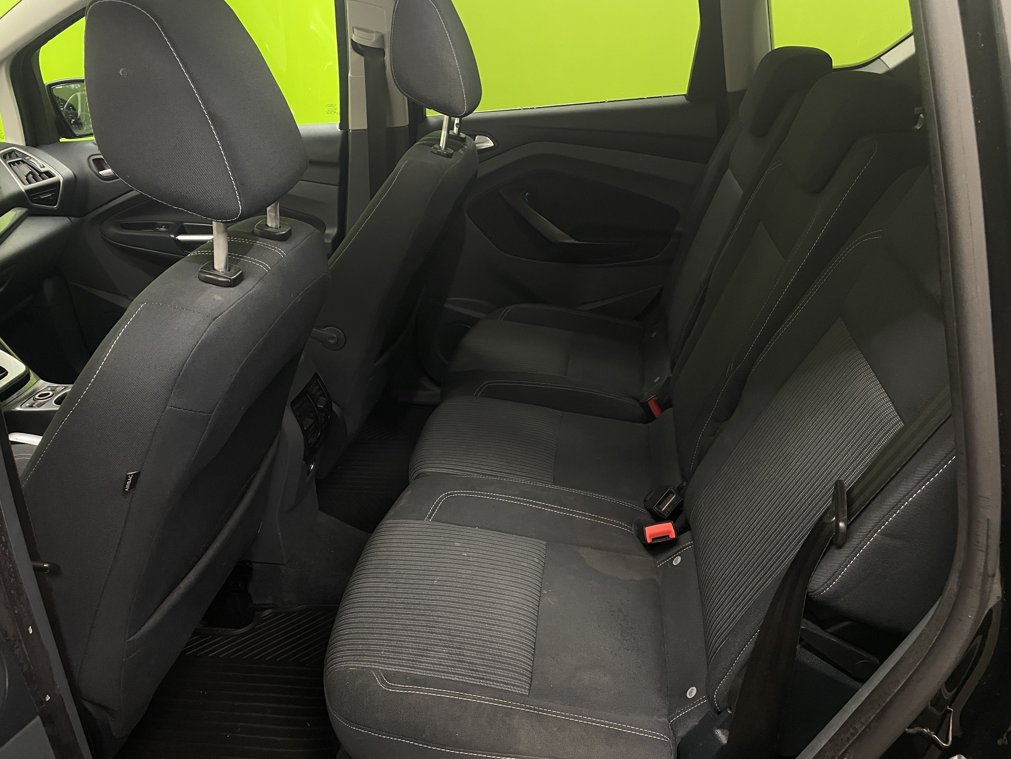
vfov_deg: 53.1
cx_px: 506
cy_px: 380
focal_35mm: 26
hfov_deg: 67.3
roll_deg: +0.6
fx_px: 759
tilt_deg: -26.6
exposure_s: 1/50
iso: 320
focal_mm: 4.2
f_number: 1.6
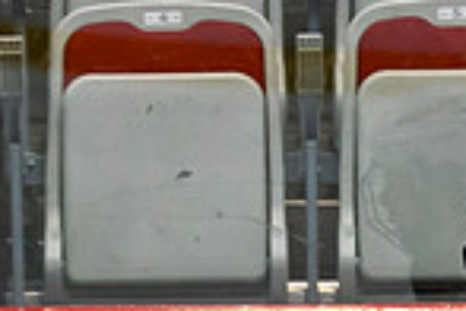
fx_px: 17021
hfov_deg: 1.6
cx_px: 374
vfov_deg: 1.0
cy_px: 699
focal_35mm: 1315
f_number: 2.8
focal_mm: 160
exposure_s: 1/640
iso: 800
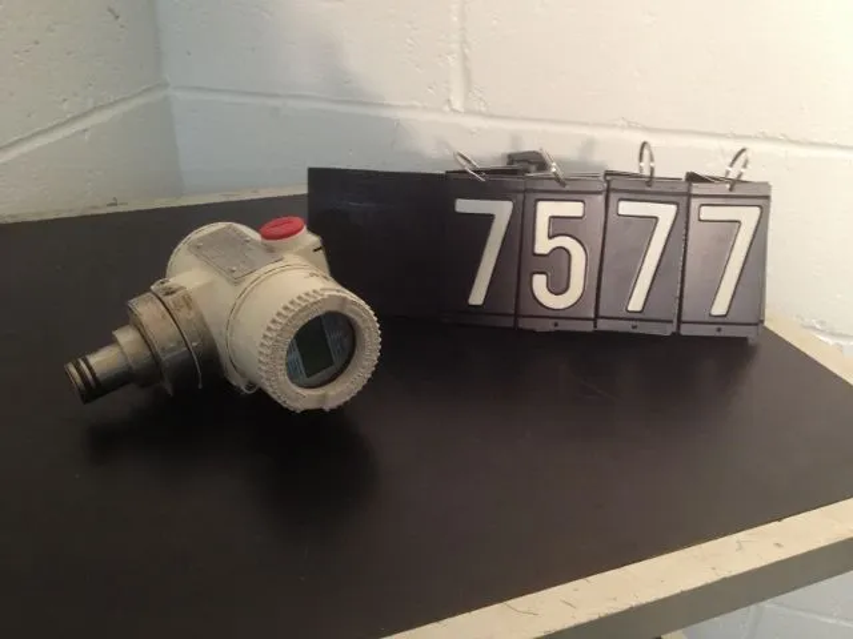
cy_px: 320
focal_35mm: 35
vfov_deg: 40.7
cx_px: 426
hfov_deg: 52.6
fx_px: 862
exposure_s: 1/20
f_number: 2.4
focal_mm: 4.28
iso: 100
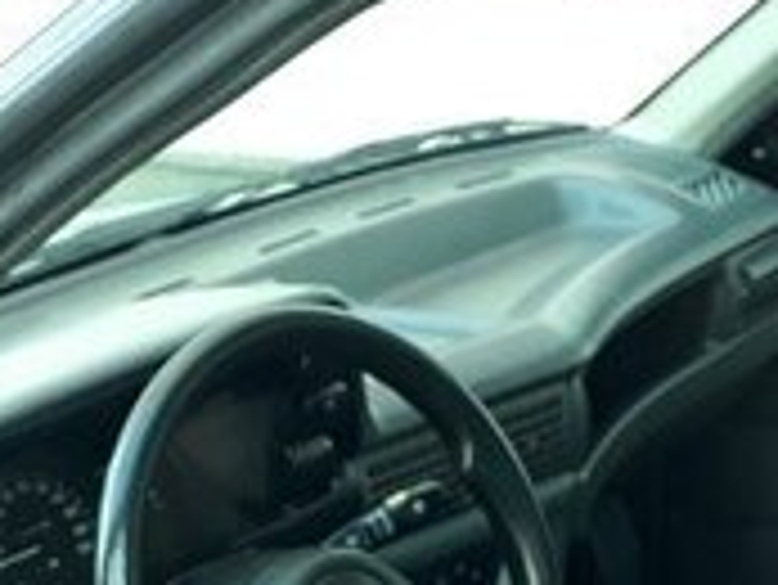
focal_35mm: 103
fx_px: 2317
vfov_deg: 13.6
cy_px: 871
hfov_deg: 18.6
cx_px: 31
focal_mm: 3.6
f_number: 1.9
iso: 125
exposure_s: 1/33
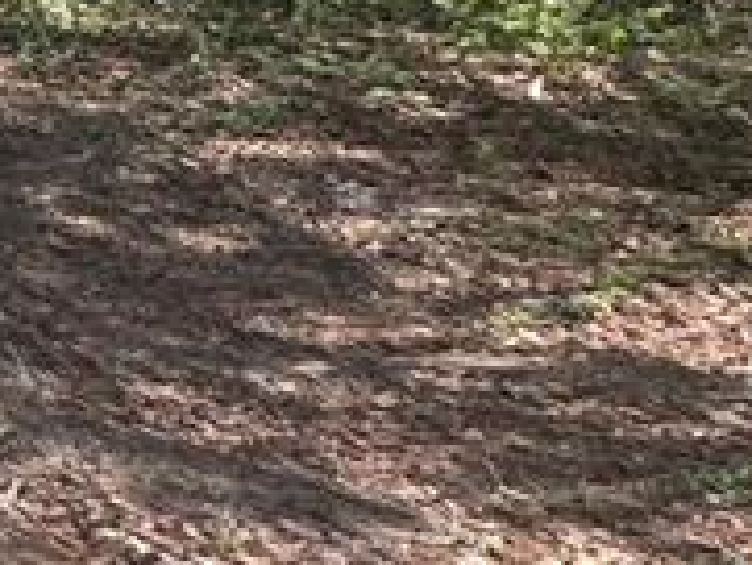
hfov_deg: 12.9
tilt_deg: +5.3
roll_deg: +1.5
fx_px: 1717
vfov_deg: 16.3
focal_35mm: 79
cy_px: -391
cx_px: -1313
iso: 50
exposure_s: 1/796
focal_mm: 2.22
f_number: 2.2
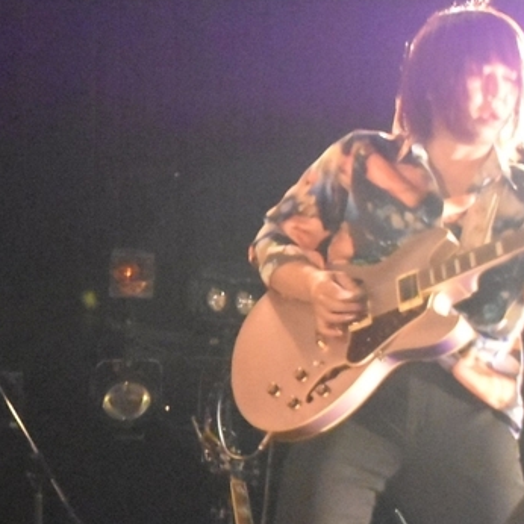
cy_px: 288
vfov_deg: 15.2
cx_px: -126
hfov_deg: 14.6
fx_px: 1970
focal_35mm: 115
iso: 12800
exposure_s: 1/40
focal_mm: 26
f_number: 3.8
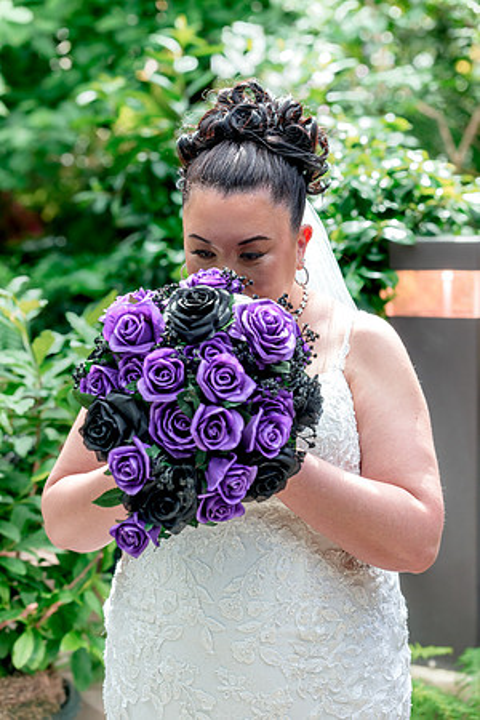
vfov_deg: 28.8
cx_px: 240
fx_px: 1400
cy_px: 360
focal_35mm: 70
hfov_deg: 19.5
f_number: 3.5
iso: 640
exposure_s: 1/640
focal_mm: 70
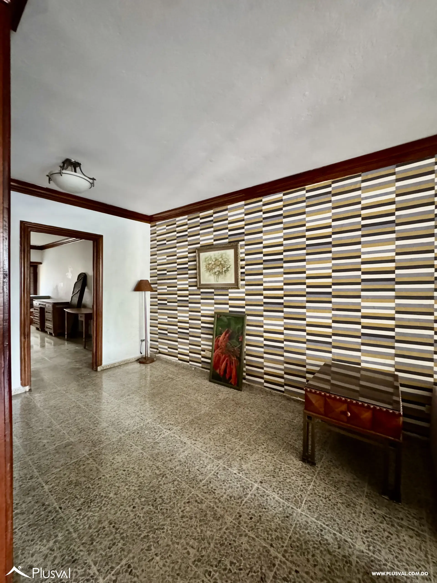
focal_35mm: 14
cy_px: 292
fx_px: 236
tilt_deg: -2.2
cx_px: 218
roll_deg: -0.1
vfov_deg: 102.1
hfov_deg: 85.7
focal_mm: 2.22
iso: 1250
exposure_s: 1/45
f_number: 2.2
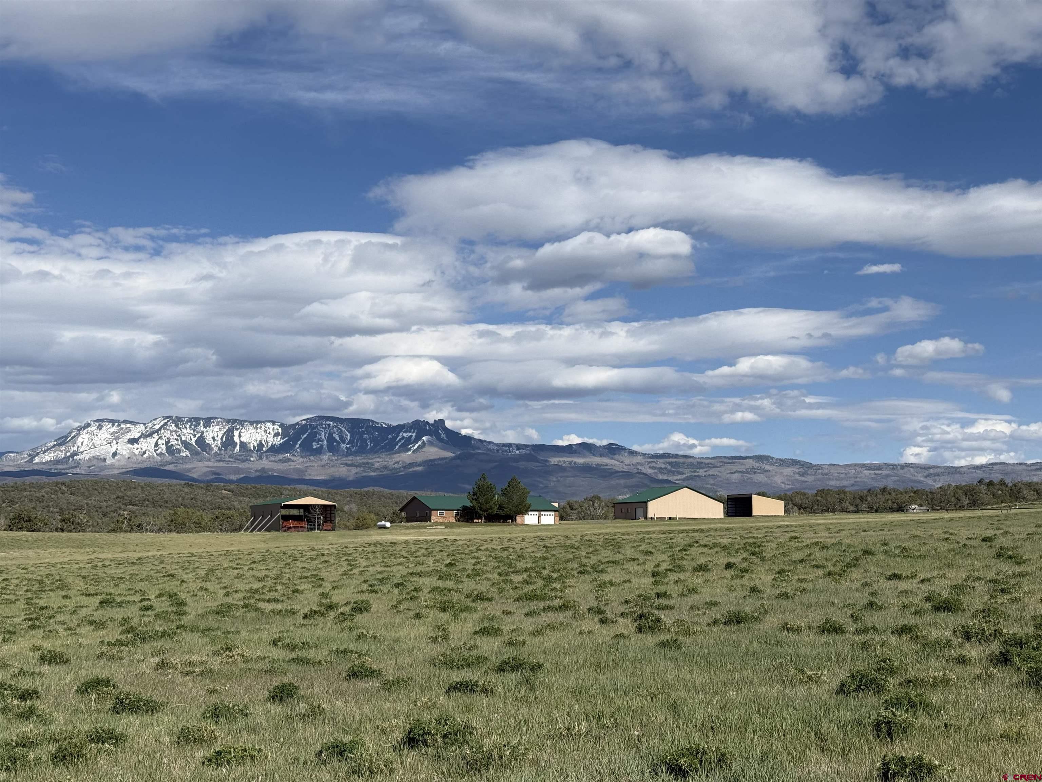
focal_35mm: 48
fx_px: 1445
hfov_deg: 39.7
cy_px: 391
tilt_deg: +6.0
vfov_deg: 30.3
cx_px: 521
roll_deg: +0.2
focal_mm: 6.76
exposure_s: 1/9901
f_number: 1.78
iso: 64
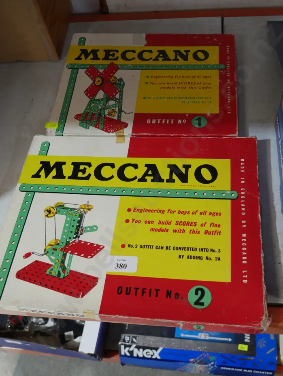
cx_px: 153
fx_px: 359
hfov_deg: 42.9
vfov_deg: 55.3
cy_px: 194
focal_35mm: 33
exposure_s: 1/60
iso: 640
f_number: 3.6
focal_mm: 15
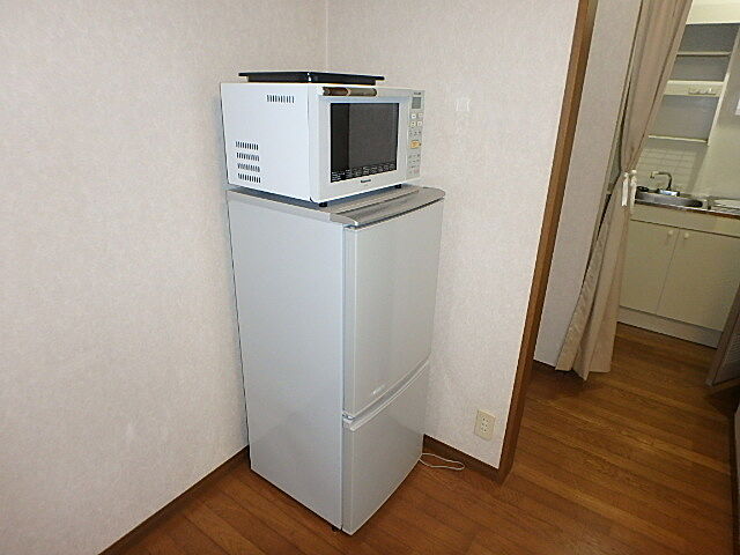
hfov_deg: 79.0
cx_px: 370
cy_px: 278
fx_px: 449
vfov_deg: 63.4
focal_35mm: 21
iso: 400
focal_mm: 3.7
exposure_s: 1/30
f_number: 3.5
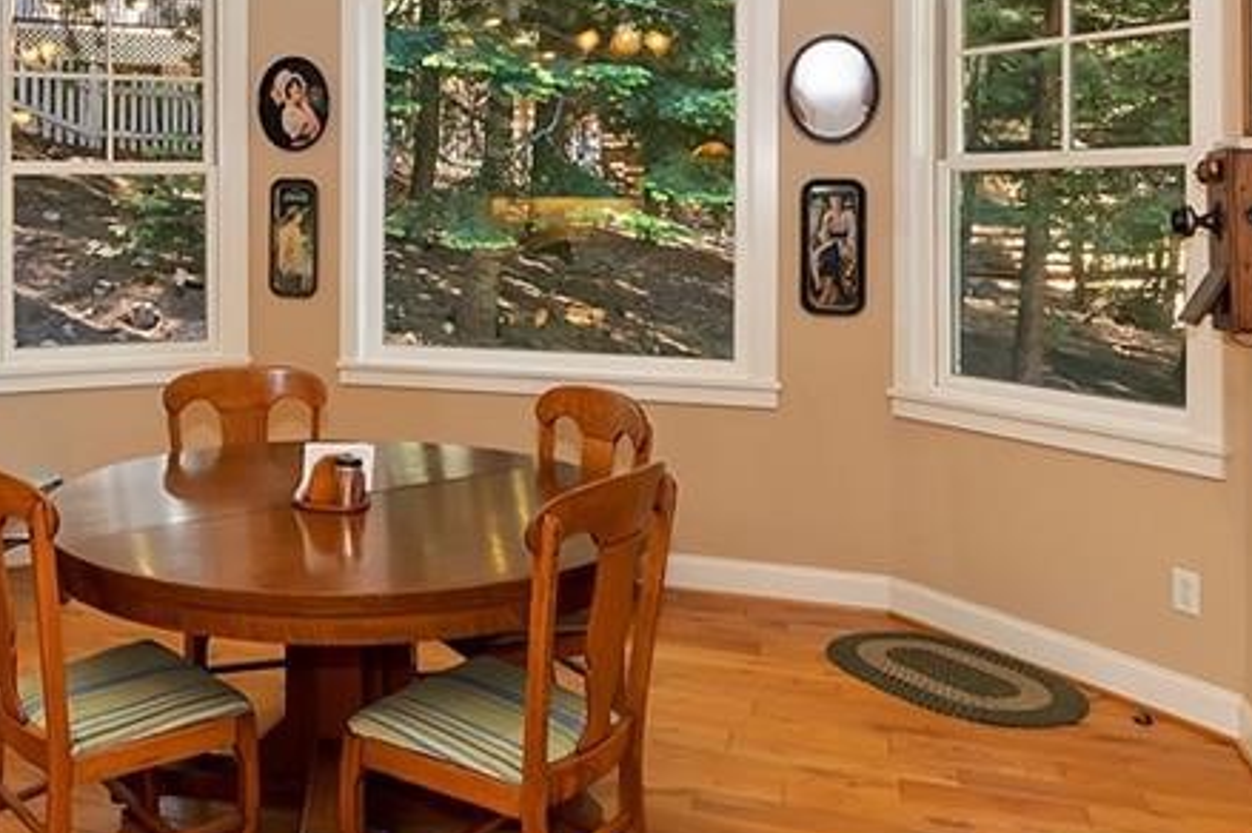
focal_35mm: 35
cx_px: 337
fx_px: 1216
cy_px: 160
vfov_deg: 36.4
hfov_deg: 52.4
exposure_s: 1/30
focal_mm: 10
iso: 400
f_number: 8
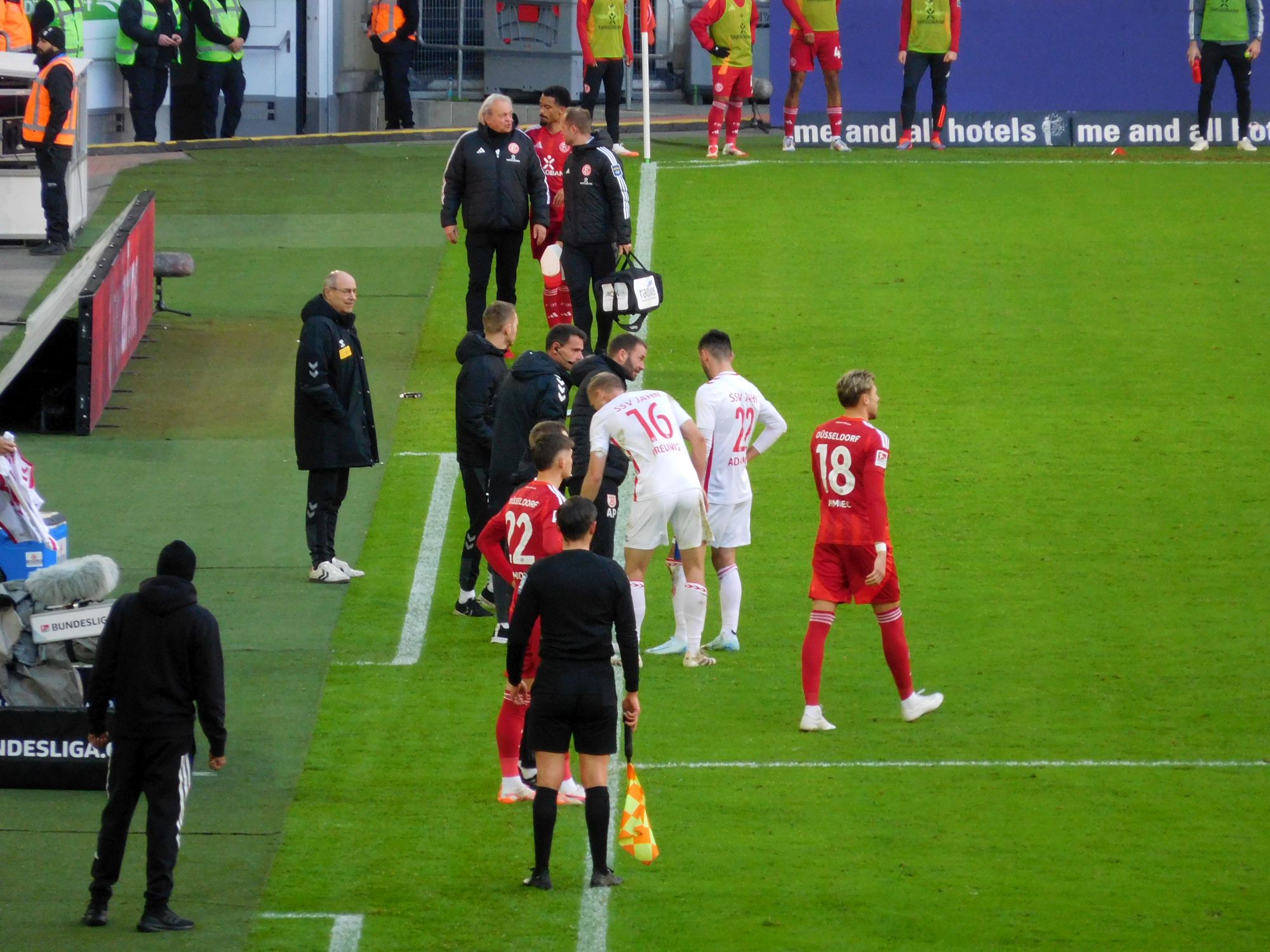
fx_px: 14675
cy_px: 476
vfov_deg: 3.7
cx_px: 635
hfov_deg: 5.0
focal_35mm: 400
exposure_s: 1/125
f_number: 6.2
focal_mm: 71.4
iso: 400
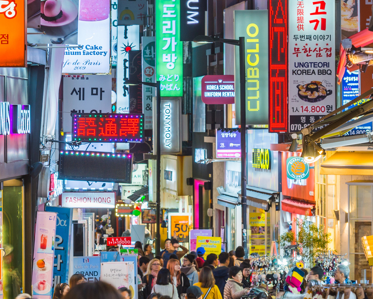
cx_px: 93
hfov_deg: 7.3
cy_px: 143
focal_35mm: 266
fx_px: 2936
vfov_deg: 5.8
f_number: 8
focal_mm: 98
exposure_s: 1/13
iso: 100
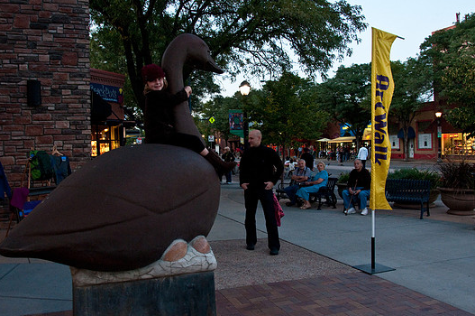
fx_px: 435
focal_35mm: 33
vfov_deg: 39.8
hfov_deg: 57.3
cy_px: 143
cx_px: 230
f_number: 6.3
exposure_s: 1/20
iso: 1250
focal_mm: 20
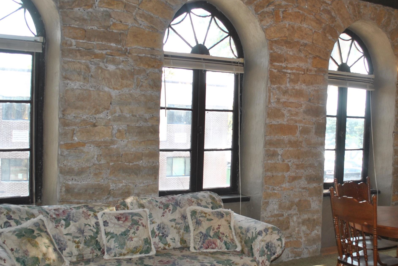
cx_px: 253
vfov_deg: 30.6
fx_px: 487
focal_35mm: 44
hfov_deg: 44.0
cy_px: 145
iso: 200
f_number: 3.5
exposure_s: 1/125
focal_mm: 18
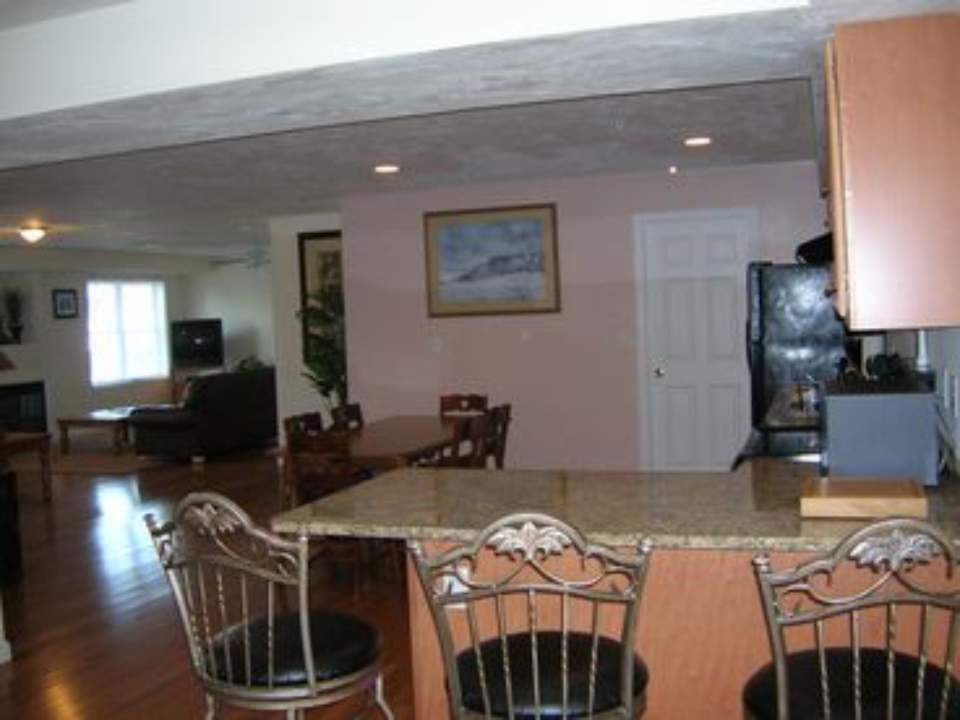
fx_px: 943
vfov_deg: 41.8
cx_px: 480
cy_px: 360
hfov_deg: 54.0
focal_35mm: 34
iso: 154
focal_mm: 5.7
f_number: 2.9
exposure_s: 1/60.1
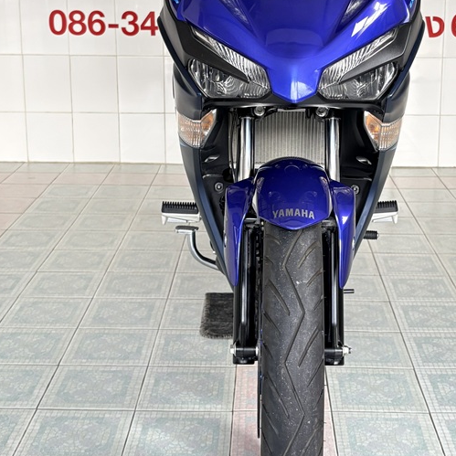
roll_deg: -0.1
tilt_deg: -11.4
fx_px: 879
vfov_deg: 28.8
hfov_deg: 29.0
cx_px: 268
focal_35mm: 59
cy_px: 140
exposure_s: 1/104
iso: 125
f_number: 1.6
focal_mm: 5.96
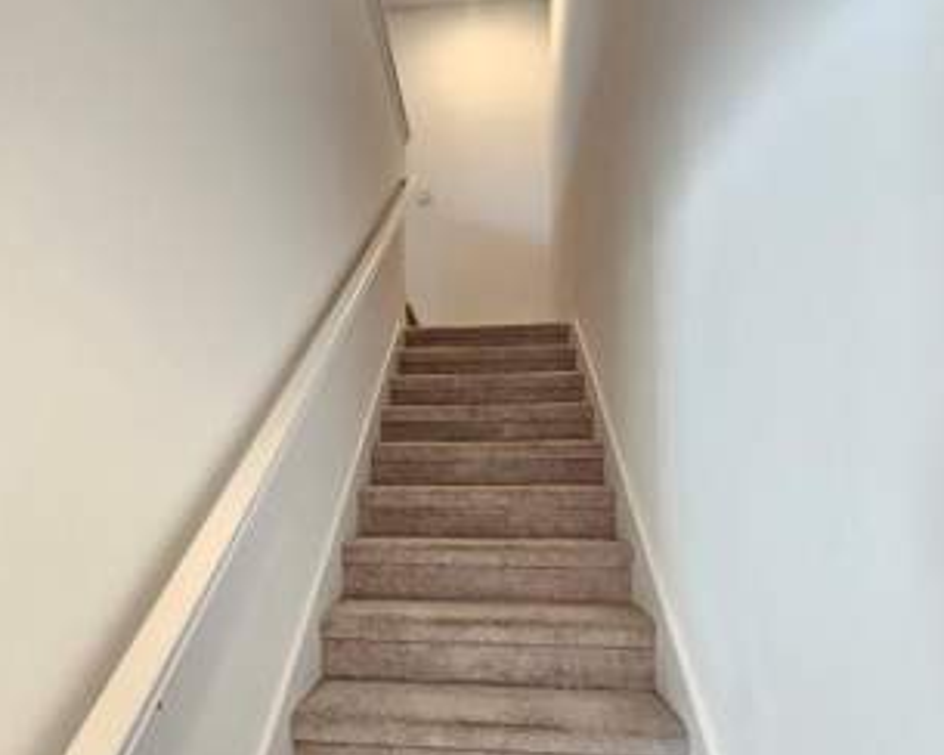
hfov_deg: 80.2
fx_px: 559
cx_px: 430
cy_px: 455
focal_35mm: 20
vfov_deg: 67.4
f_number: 2.2
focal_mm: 2.2
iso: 250
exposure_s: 1/60
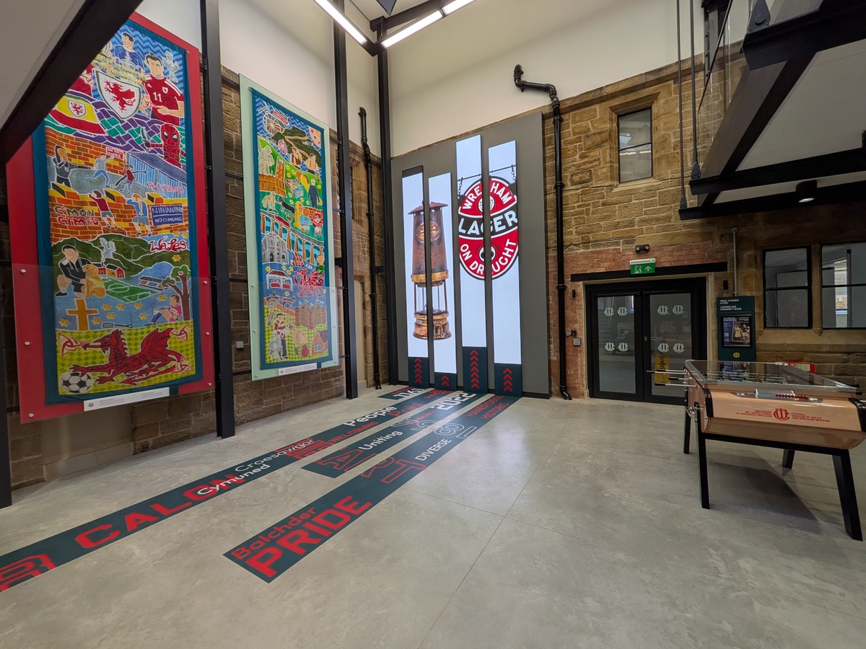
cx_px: 433
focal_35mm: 14
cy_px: 324
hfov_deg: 102.1
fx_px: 350
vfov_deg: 85.7
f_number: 2.2
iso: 48
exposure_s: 1/140
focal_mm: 1.85
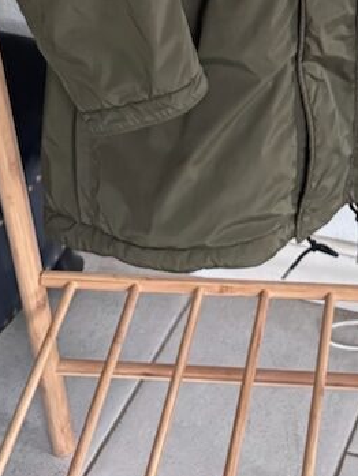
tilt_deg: -15.0
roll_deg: +1.2
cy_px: -333
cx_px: 354
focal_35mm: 88
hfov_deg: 16.5
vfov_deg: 18.4
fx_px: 1213
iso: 500
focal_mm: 6.76
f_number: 1.78
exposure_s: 1/60
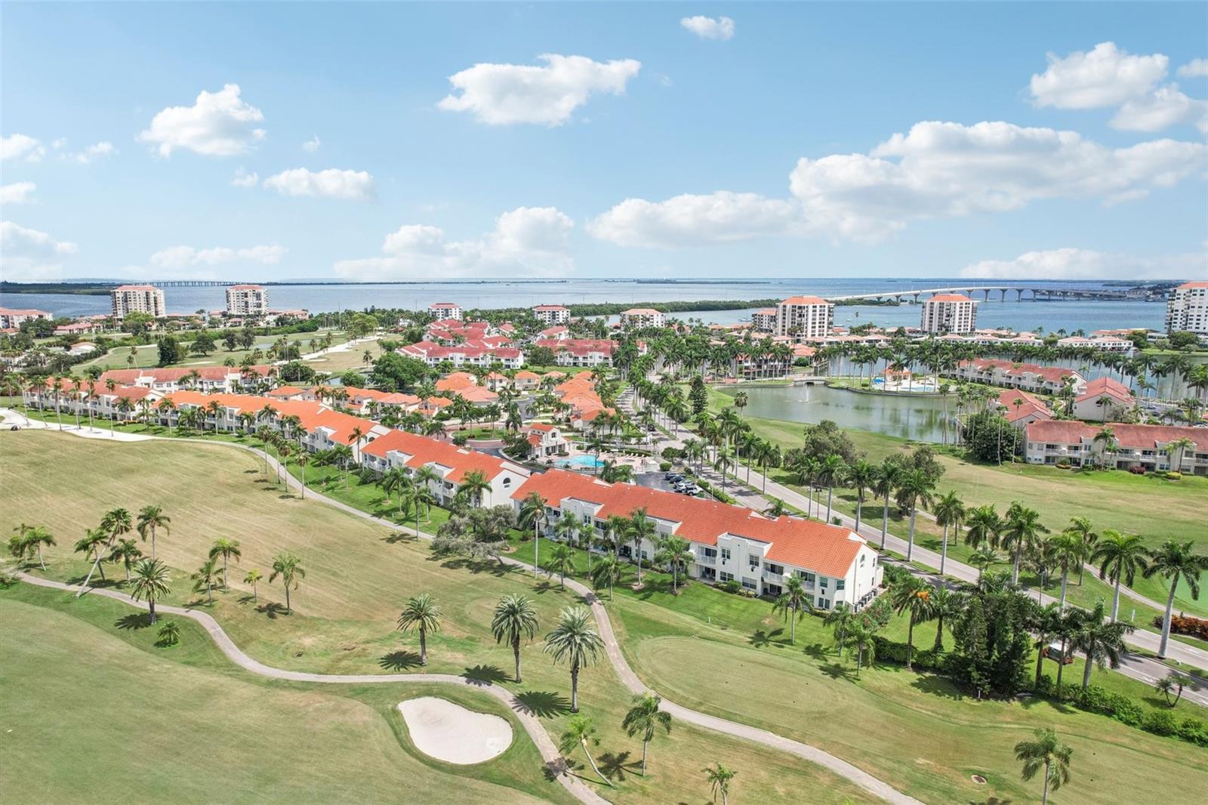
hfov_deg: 78.6
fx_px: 738
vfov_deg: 57.2
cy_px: 402
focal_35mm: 22
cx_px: 604
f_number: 2.8
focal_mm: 8.4
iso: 400
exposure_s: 1/6400
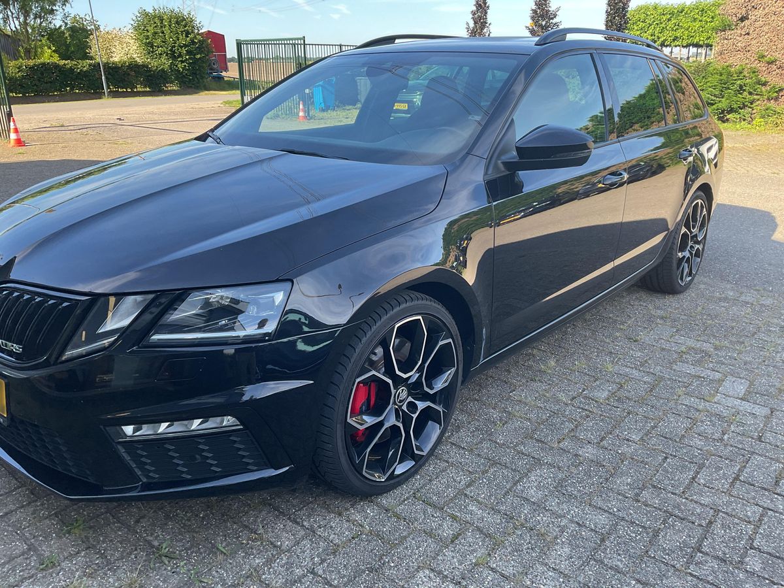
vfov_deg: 48.2
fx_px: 657
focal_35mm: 29
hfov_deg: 61.7
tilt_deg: -18.1
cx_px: 392
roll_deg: +1.1
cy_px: 294
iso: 16
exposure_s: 1/194
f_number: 1.8
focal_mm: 3
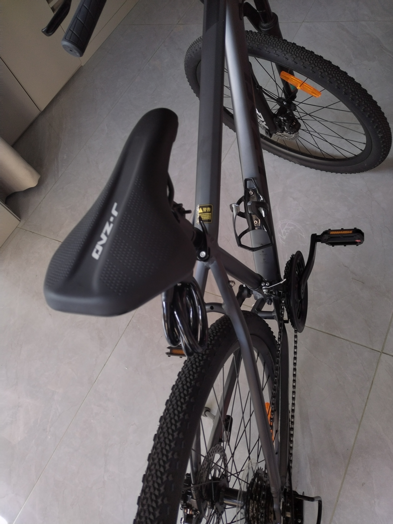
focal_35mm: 26
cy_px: 262
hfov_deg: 53.1
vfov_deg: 67.3
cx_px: 196
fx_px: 394
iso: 381
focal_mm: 4.75
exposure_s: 1/50
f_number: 1.8
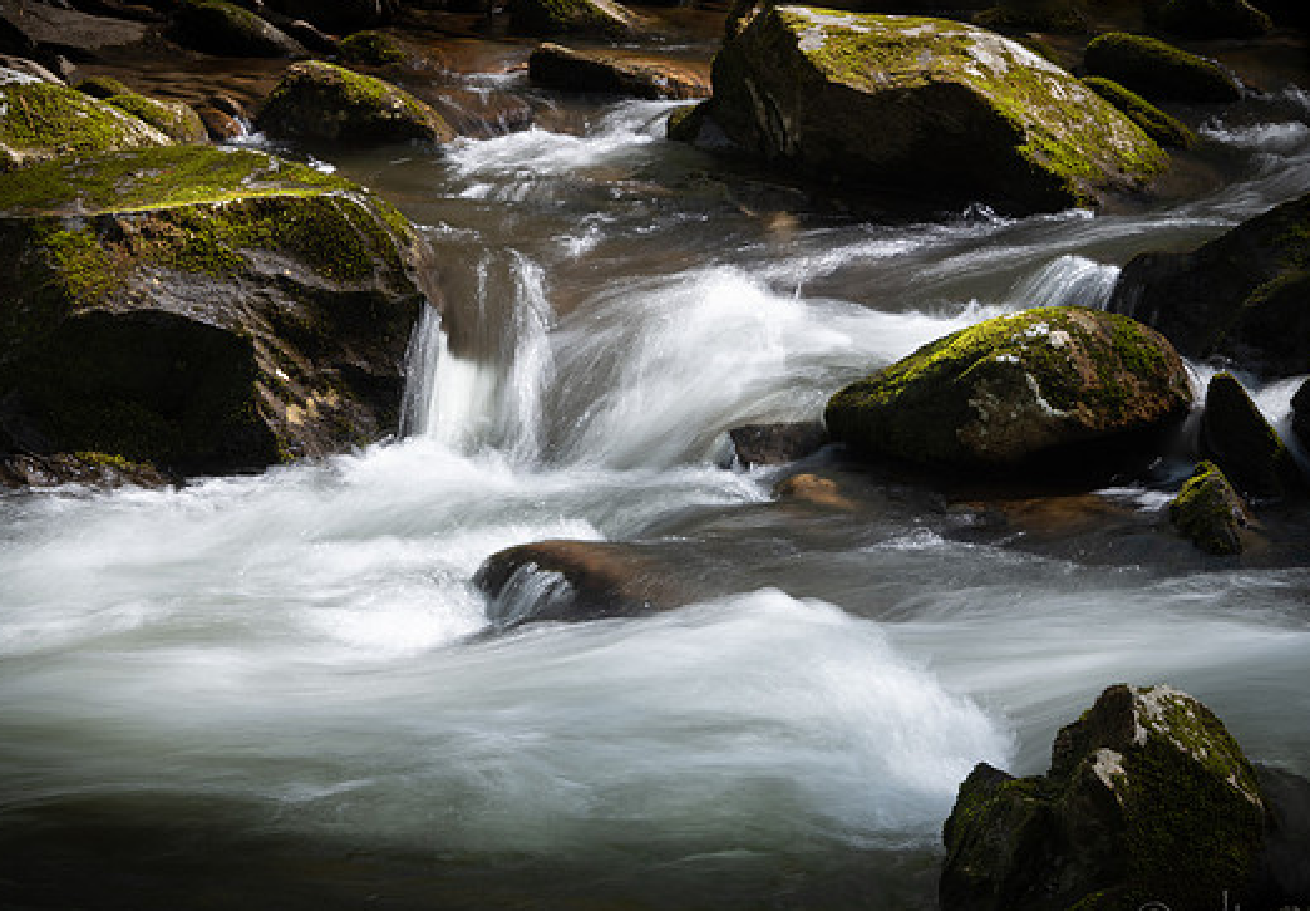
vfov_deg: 8.3
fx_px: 6306
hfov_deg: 11.9
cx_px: 500
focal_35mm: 171
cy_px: 454
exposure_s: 1/4
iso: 100
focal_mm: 122
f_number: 16
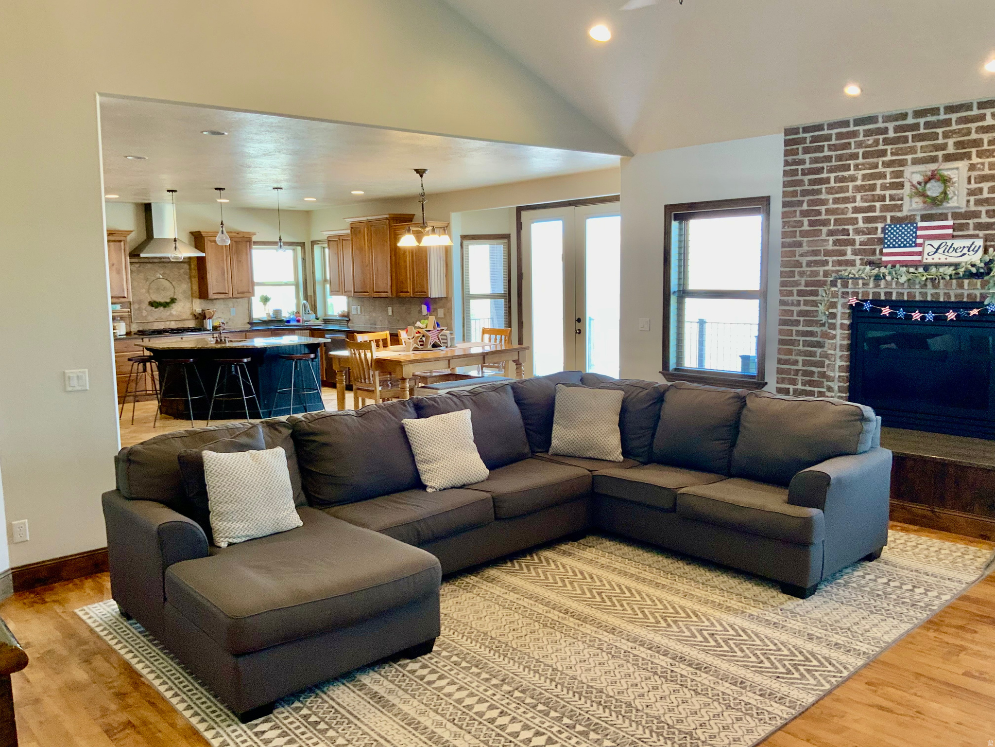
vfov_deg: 48.2
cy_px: 374
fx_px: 834
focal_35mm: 29
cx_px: 498
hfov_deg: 61.7
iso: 80
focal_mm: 3
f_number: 1.8
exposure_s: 1/60
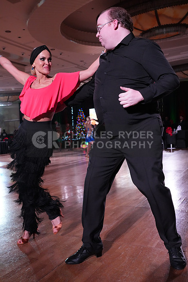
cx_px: 94
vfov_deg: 54.4
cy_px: 141
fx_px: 274
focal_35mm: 35
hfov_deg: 37.9
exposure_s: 1/320
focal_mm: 35
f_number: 5.6
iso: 5000
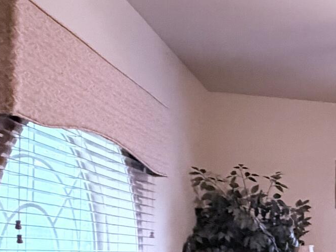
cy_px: 252
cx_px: 579
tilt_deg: +0.0
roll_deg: -0.7
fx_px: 611
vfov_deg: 22.4
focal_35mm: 63
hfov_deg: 21.8
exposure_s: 1/60
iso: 800
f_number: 2.2
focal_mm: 2.22
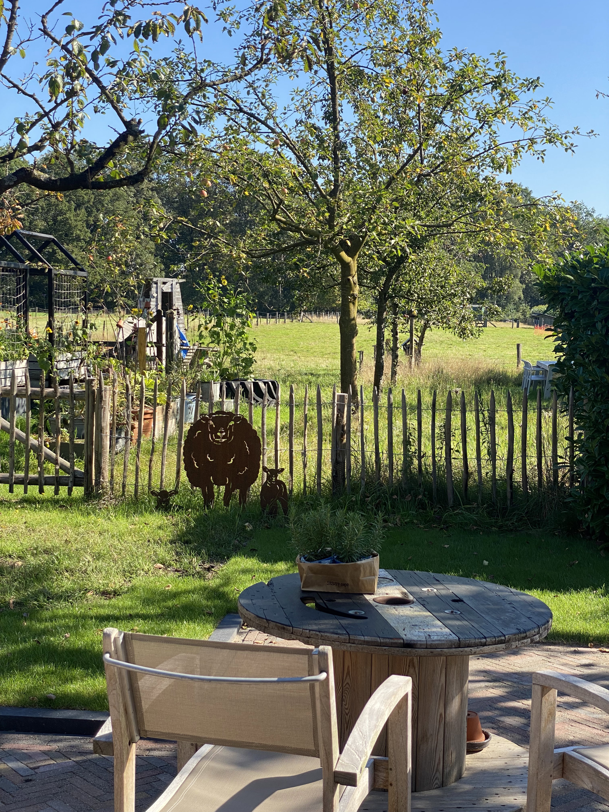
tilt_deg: -3.7
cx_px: 304
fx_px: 1220
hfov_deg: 28.0
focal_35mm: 52
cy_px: 406
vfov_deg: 36.8
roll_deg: -2.1
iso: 20
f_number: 2
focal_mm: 6
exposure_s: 1/436
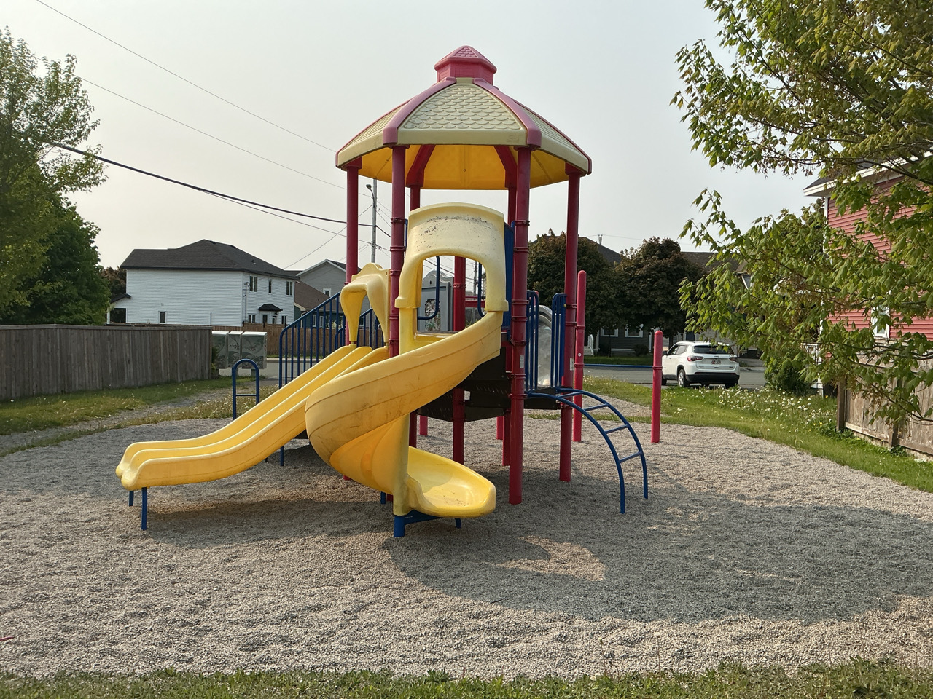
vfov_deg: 48.2
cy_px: 350
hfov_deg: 61.7
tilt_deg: -0.6
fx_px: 782
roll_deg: -1.1
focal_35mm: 29
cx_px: 466
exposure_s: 1/2538
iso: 25
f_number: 1.8
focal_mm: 3
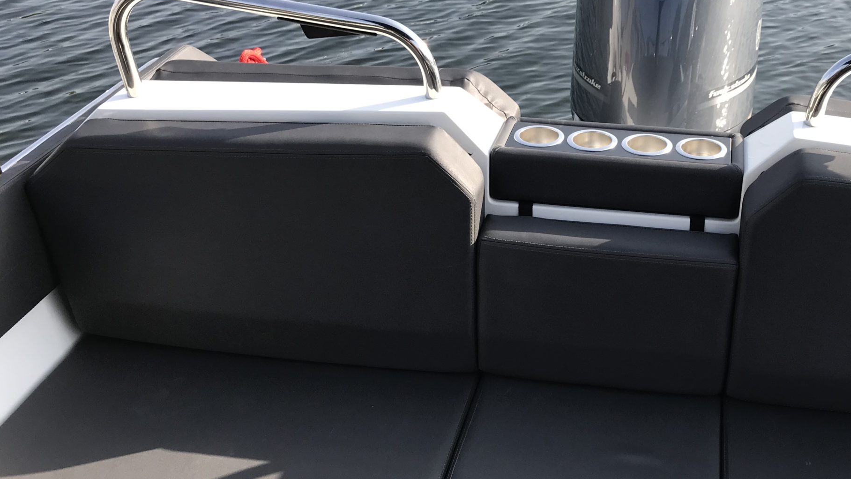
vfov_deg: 27.6
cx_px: 591
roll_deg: +1.2
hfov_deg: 46.3
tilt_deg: -33.7
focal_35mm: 43
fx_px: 970
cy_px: 294
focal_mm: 3.99
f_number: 1.8
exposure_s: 1/634
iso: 20
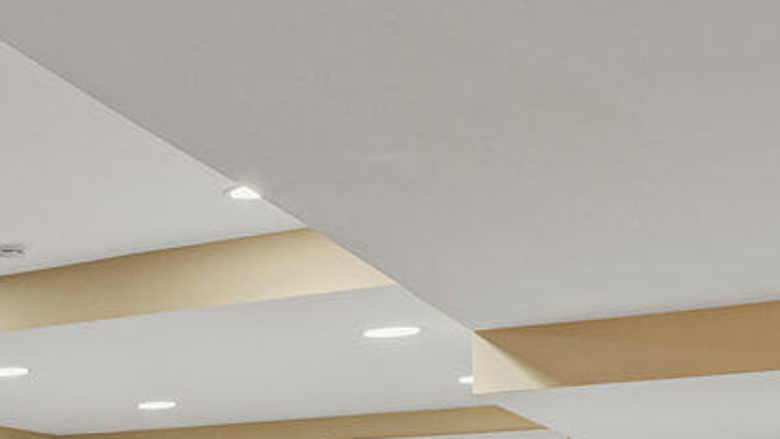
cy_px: 595
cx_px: -474
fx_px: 1386
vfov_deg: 16.8
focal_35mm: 67
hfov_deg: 23.3
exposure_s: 2
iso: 100
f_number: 8
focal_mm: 16
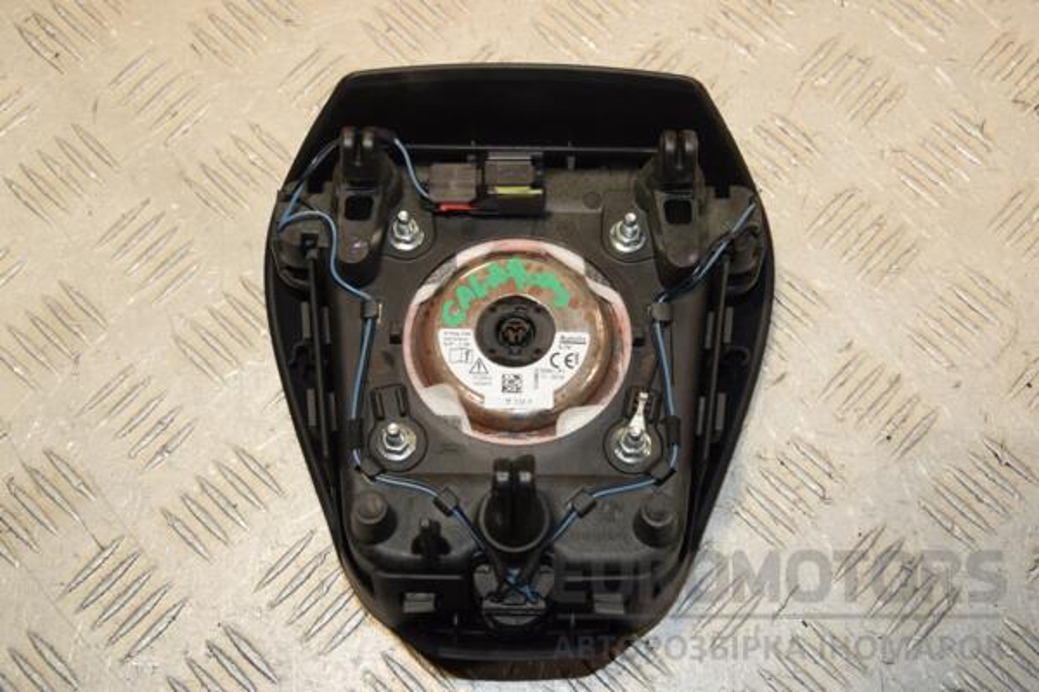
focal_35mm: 57
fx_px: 1645
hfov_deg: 35.1
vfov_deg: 23.8
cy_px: 346
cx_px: 520
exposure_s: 1/200
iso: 800
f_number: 9
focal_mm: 38
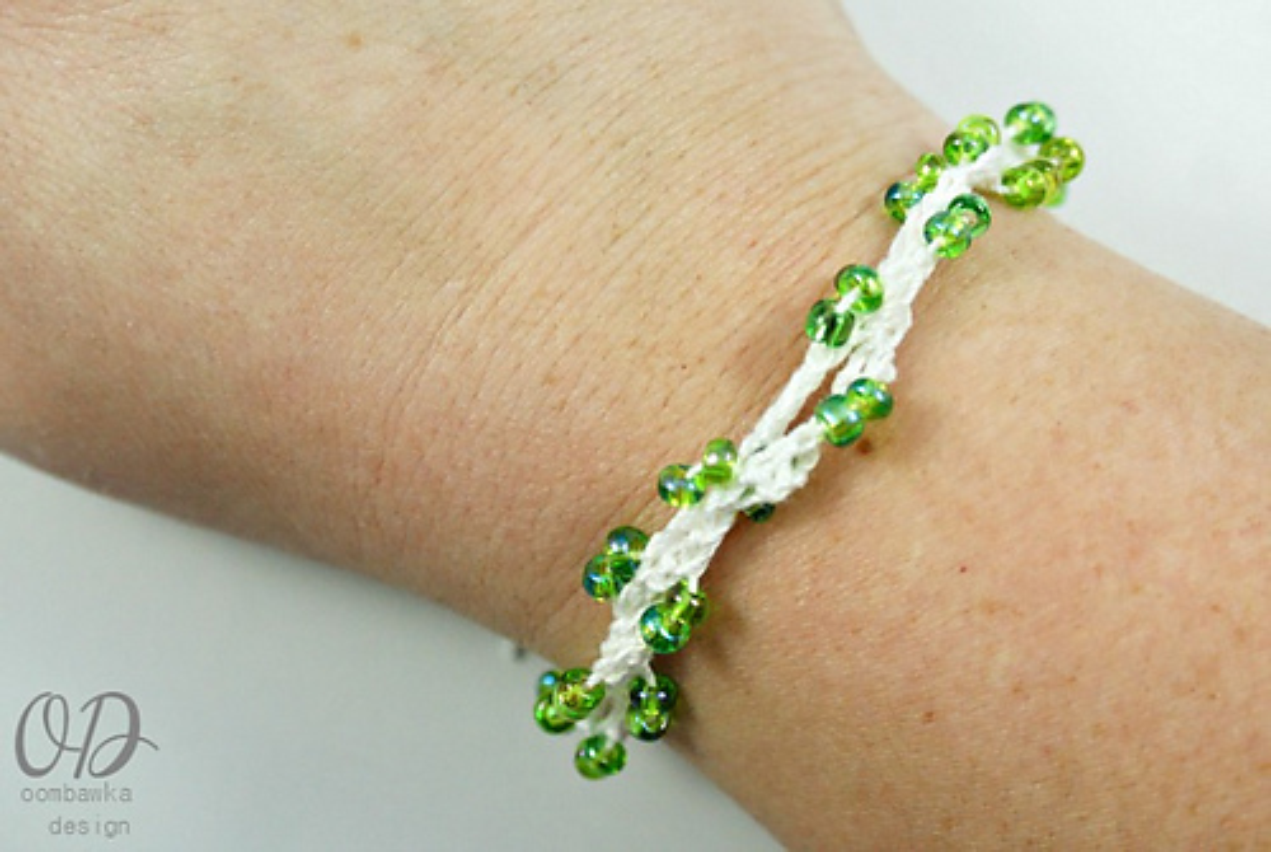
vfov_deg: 18.2
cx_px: 636
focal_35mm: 75
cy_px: 426
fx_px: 2652
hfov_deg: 27.0
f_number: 5.6
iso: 1600
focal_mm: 50
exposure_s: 1/160
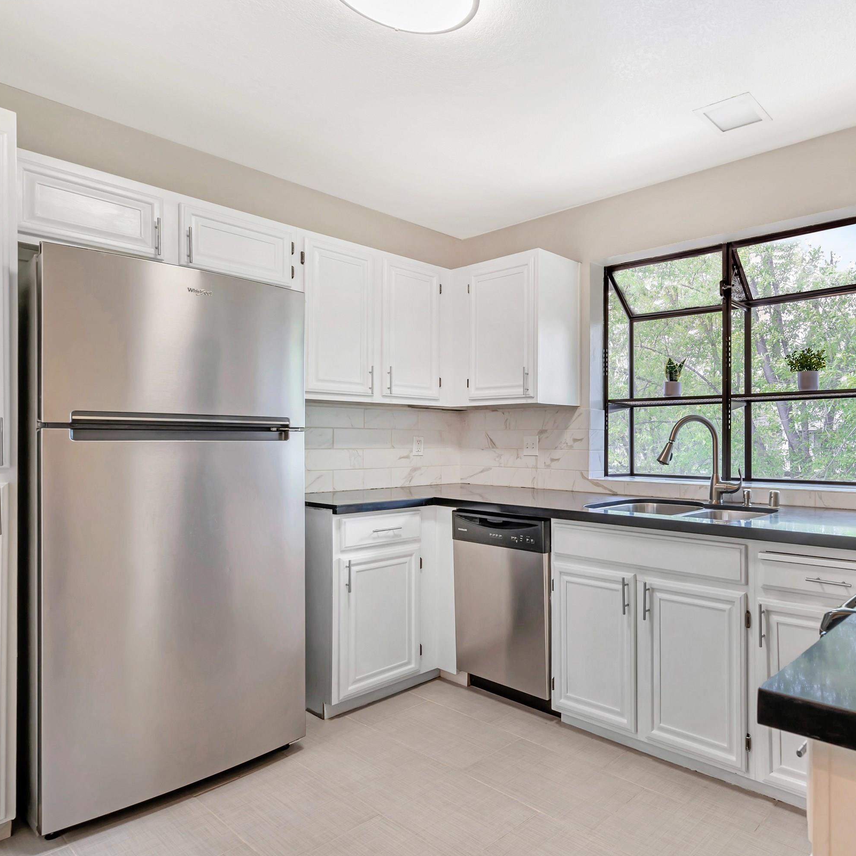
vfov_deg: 72.1
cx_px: 655
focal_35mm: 21
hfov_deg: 67.0
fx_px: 588
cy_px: 431
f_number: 8
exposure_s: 1/6
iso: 100
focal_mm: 16
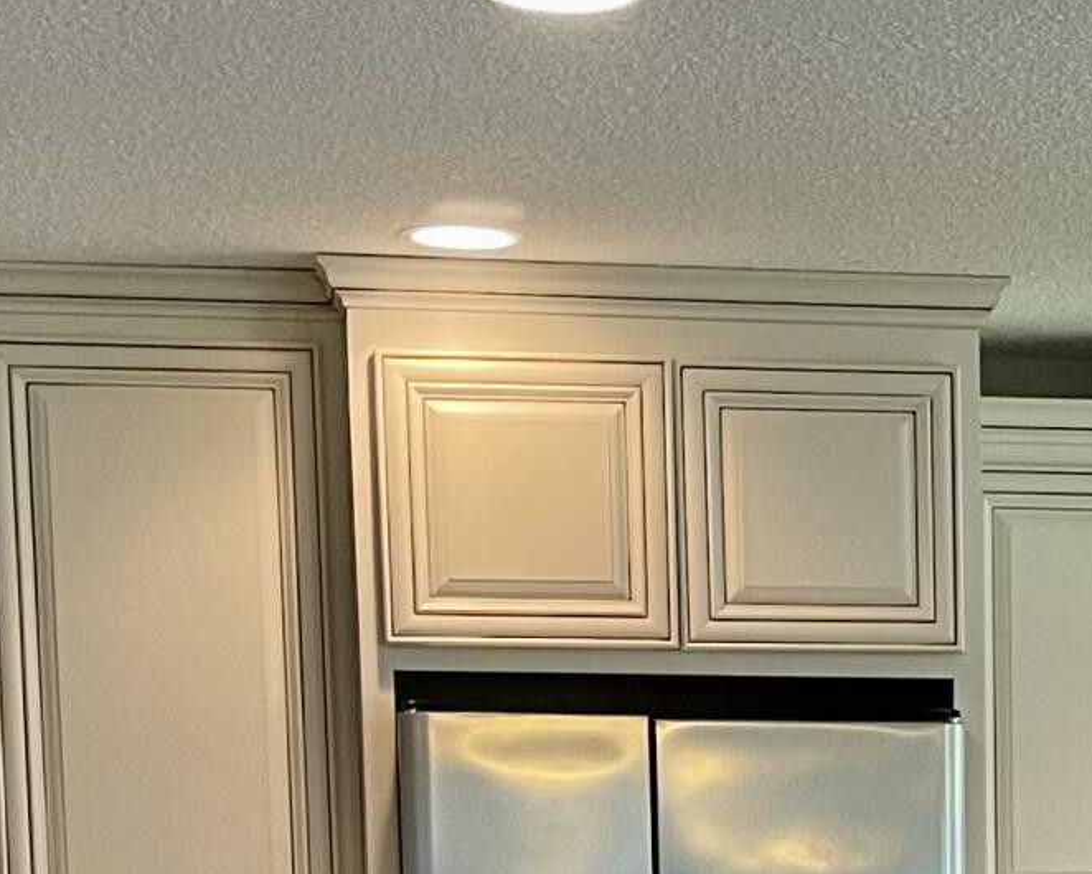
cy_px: 1415
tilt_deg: -8.1
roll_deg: +0.2
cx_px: 1069
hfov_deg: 16.4
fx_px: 3718
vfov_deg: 12.6
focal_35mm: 115
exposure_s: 1/60
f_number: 1.6
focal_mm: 5.1
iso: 160
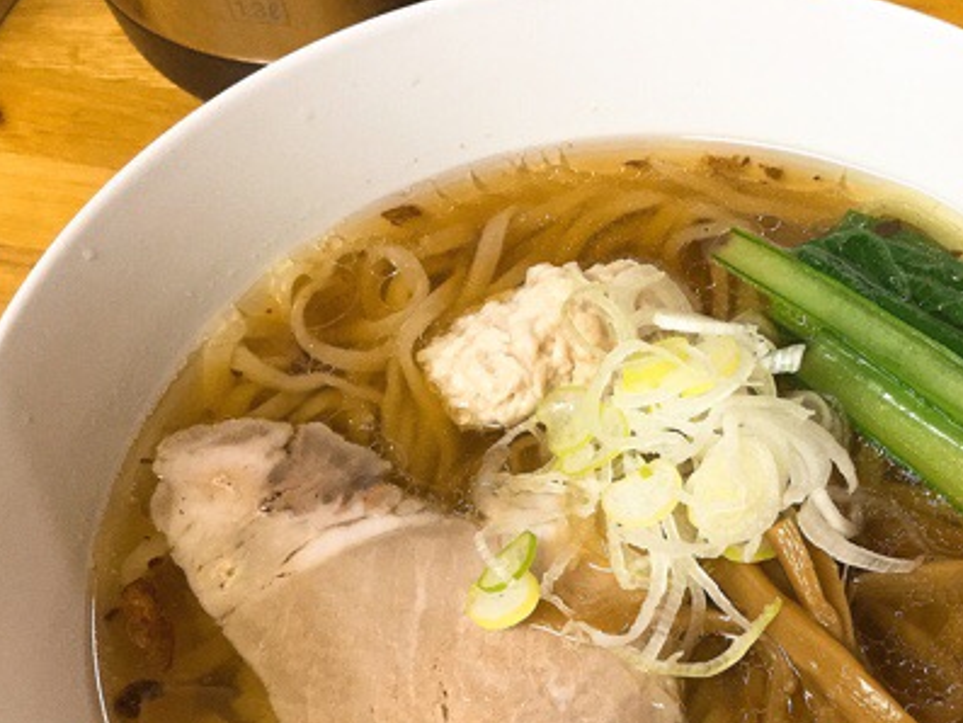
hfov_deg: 37.5
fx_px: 1391
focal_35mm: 50
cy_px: 563
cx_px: 691
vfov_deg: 28.6
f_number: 2.4
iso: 100
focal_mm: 3.3
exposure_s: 1/30
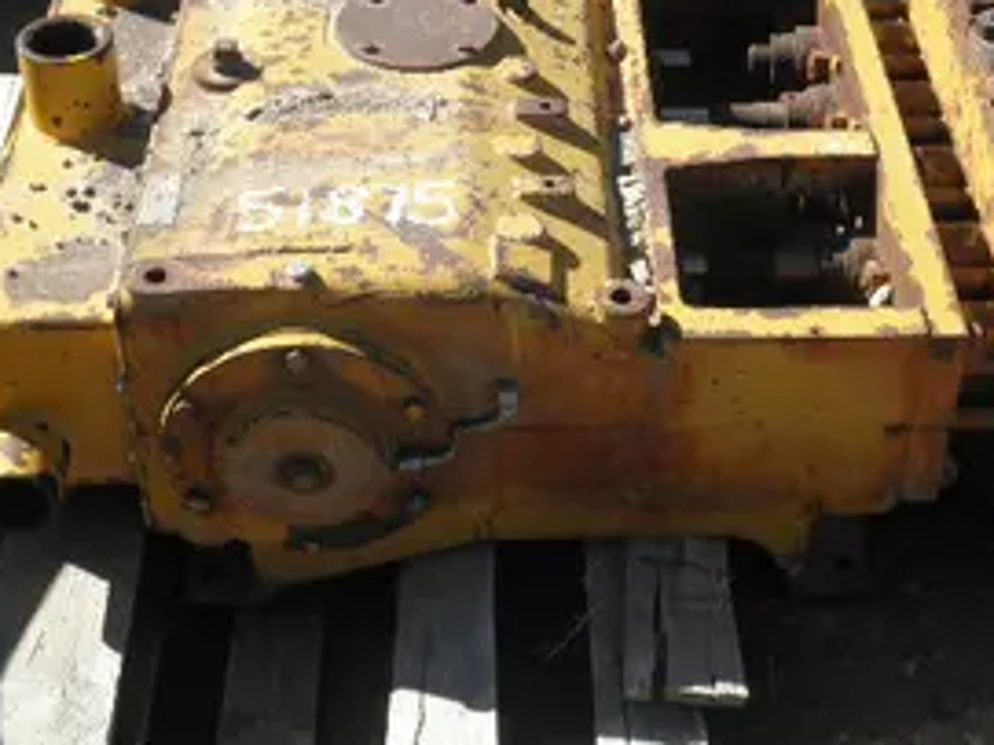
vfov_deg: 22.4
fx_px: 1866
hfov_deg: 29.8
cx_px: 547
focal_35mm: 65
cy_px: 224
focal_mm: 7.9
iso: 64
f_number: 3.4
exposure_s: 1/500
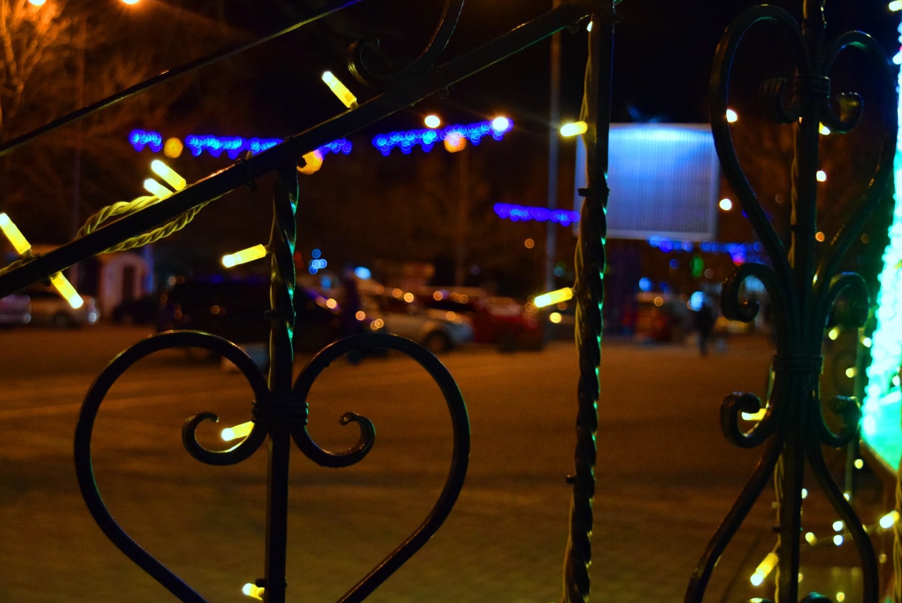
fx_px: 1404
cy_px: 315
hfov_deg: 35.6
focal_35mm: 56
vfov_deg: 24.2
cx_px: 399
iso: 2800
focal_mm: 28
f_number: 4.2
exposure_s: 1/60
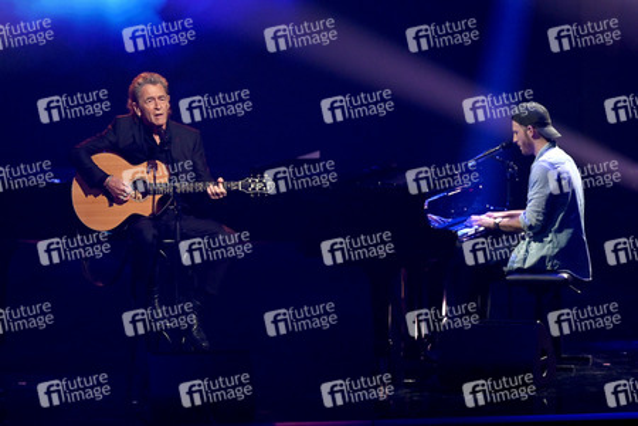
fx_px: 3544
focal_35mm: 200
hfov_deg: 10.3
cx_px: 319
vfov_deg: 6.9
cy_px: 213
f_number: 2.8
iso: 1600
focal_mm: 200
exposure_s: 1/400
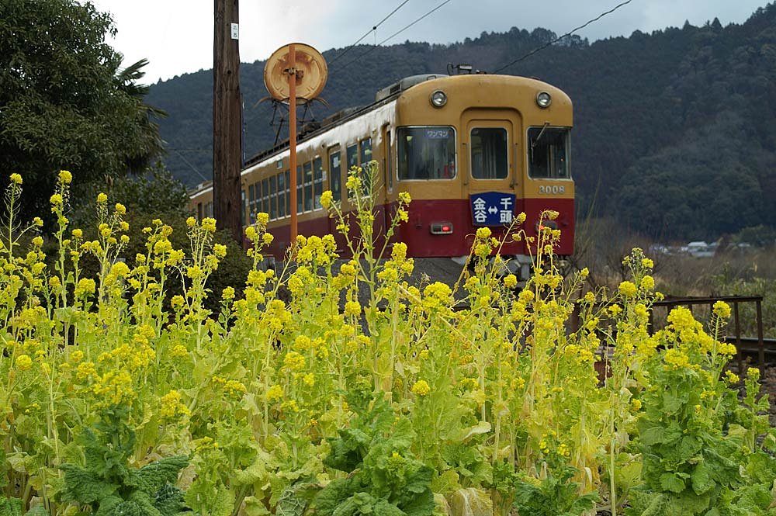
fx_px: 1454
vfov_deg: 20.1
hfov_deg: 29.9
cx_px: 388
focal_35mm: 68
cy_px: 258
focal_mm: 45
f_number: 5
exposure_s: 1/125
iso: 200
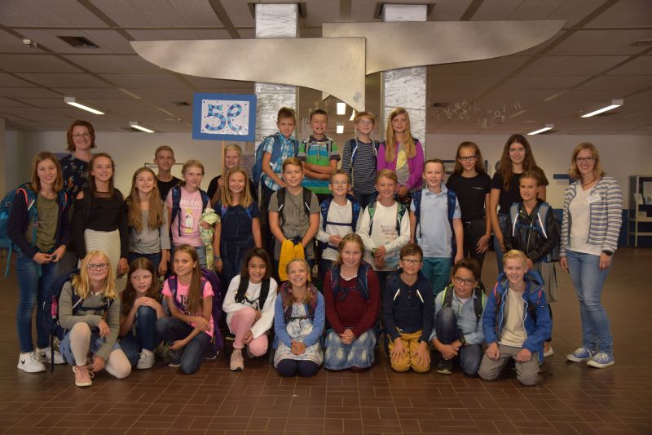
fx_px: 652
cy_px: 218
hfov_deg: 53.1
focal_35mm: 36
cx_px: 326
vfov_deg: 36.9
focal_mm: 24
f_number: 4
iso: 400
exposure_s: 1/30
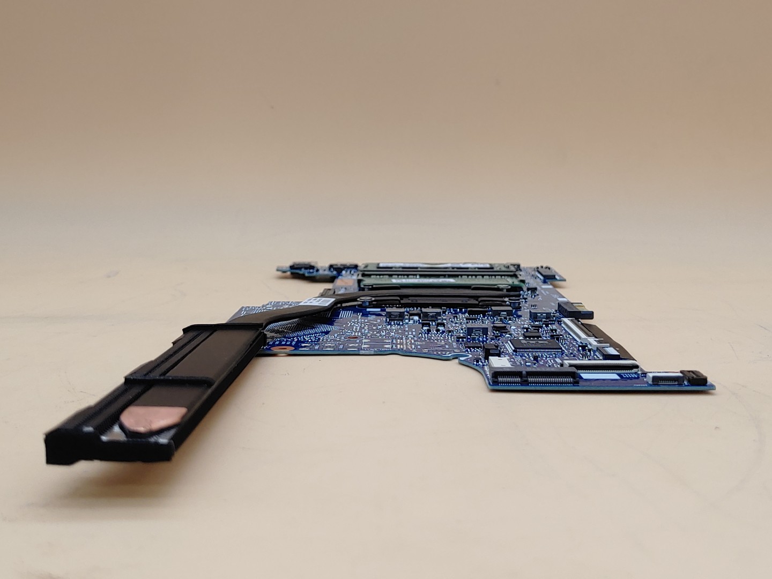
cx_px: 386
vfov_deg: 35.1
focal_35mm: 41
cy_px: 290
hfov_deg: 45.8
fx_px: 914
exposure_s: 1/127
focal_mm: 4.36
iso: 50
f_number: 1.8
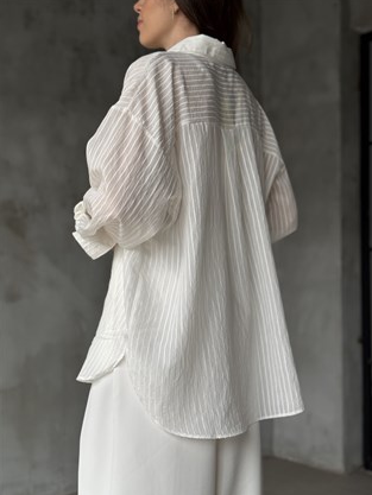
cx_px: 189
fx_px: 702
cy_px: 249
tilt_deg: +2.8
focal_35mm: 49
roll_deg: -0.5
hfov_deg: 29.7
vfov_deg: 38.9
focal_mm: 6.76
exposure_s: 1/94
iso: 100
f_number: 1.78
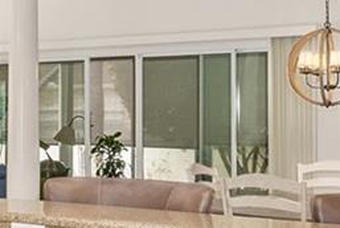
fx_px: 823
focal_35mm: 87
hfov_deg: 19.2
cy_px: 123
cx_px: -222
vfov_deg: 15.7
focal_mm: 14
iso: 500
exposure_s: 1/25
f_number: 8
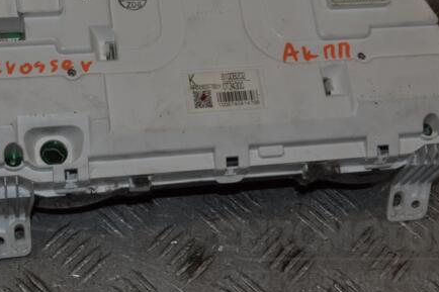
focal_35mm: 83
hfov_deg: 24.5
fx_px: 1012
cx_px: 199
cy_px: 101
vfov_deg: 16.4
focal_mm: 40
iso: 800
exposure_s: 1/80
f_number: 29
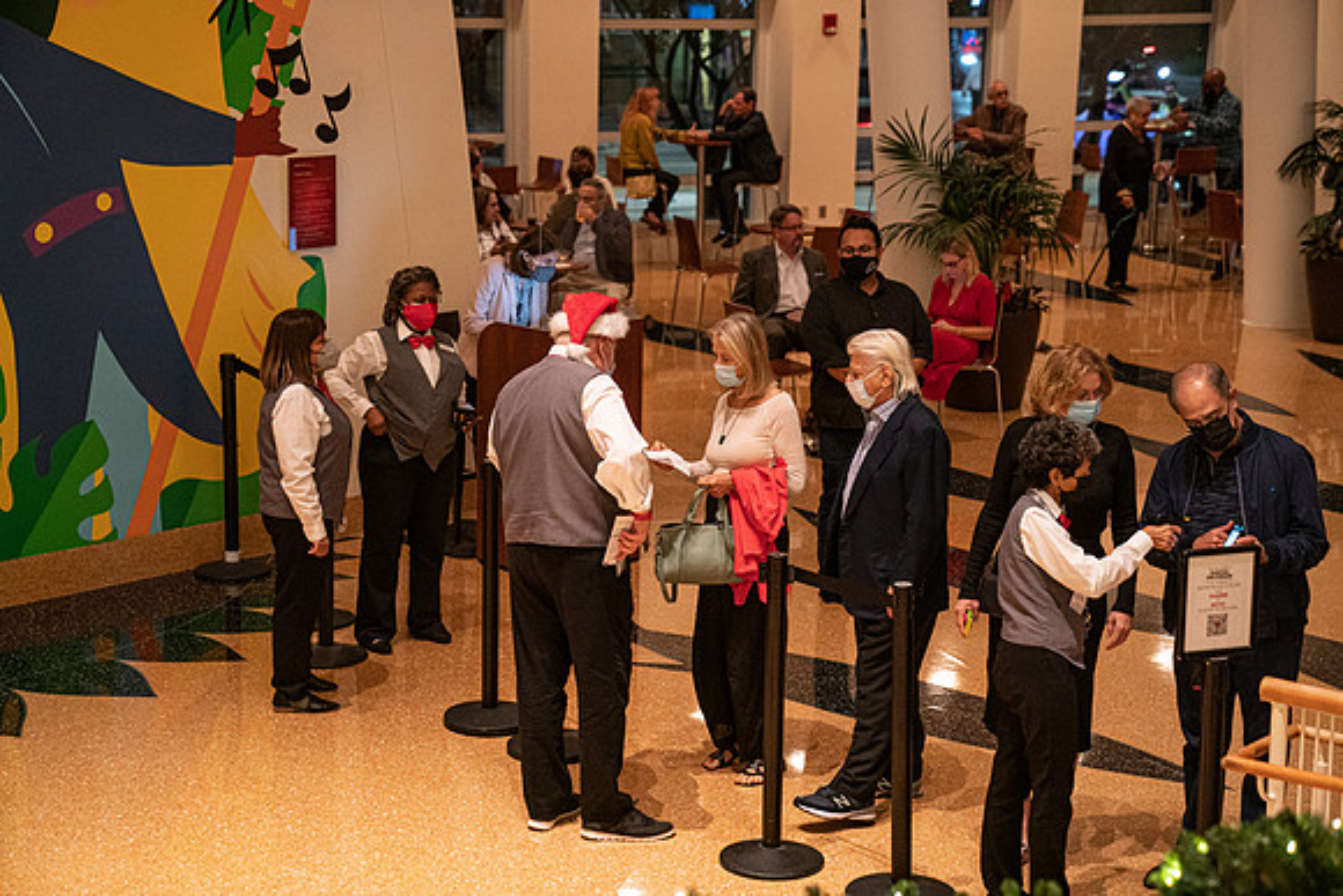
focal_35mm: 70
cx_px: 672
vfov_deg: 19.5
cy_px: 448
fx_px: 2612
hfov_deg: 28.8
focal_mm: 70
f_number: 3.2
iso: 4000
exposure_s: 1/200
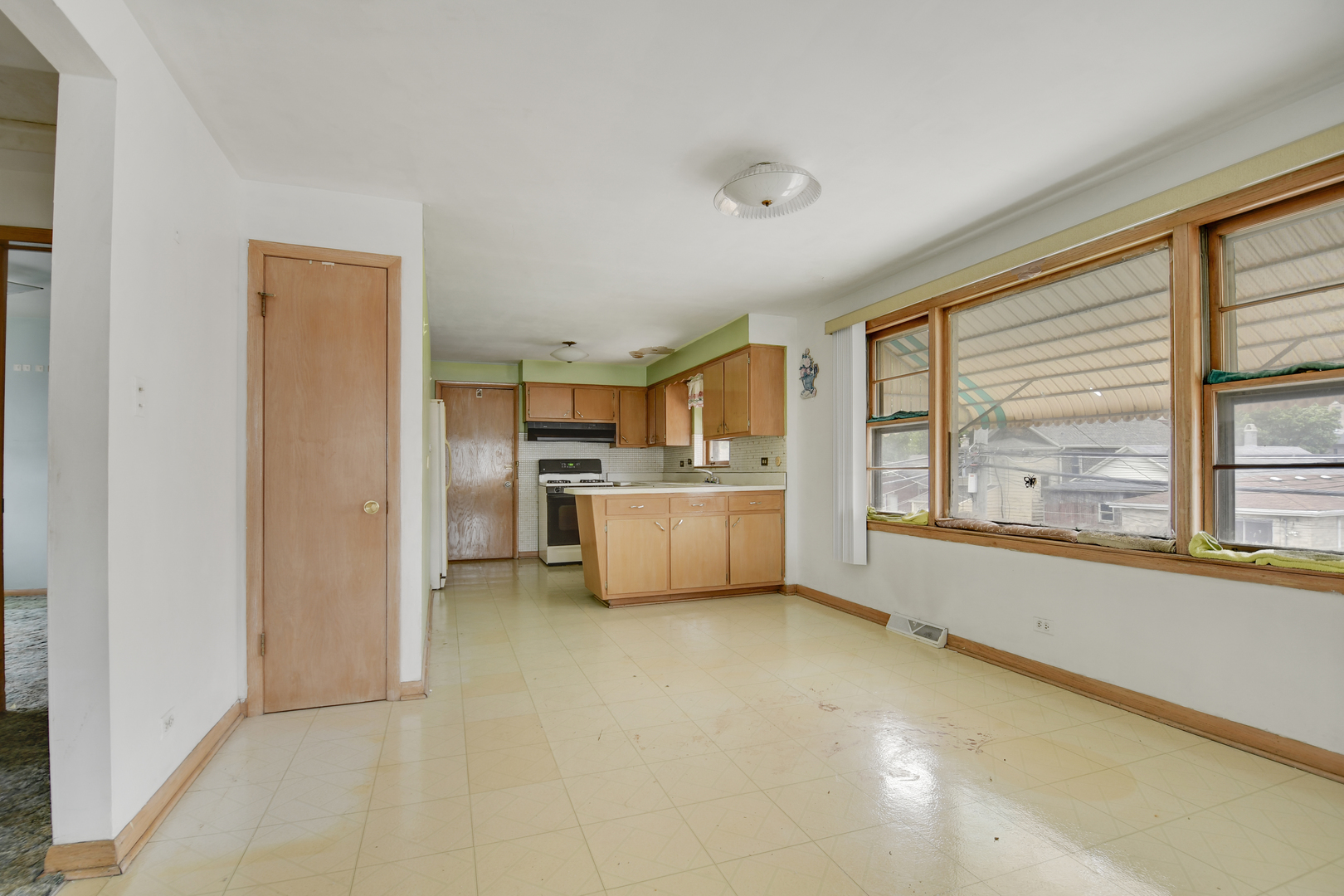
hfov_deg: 100.4
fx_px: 560
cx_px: 672
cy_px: 448
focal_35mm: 15
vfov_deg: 77.3
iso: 200
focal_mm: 10
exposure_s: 1/1600
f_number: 3.5
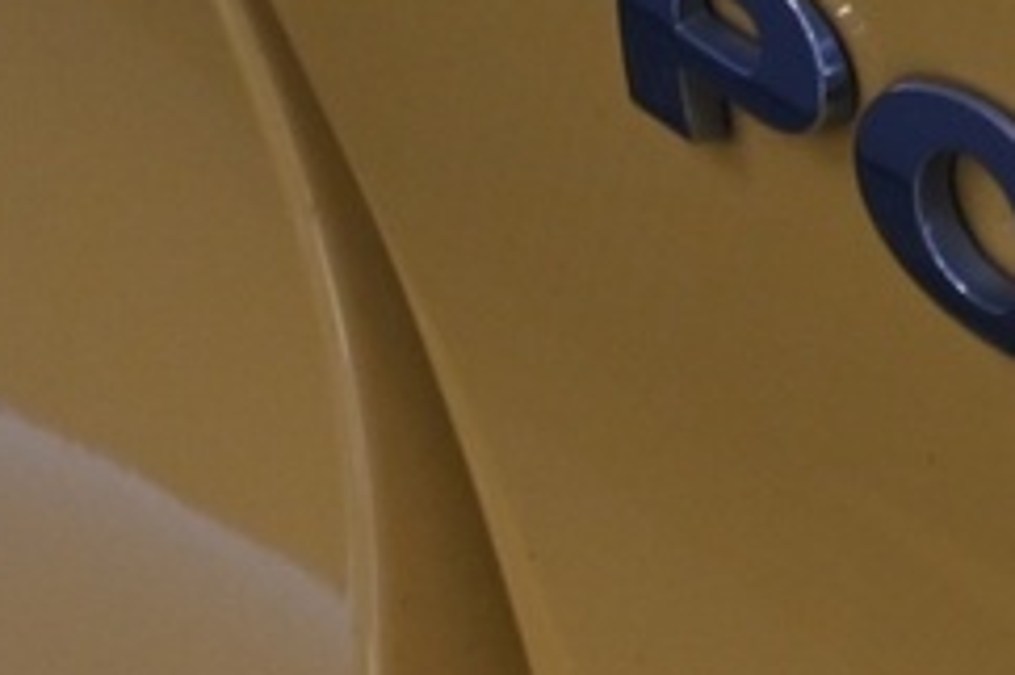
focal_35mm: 371
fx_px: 10462
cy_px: -1061
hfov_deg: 5.4
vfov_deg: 3.6
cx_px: 2265
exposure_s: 1/60
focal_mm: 37
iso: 320
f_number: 5.3
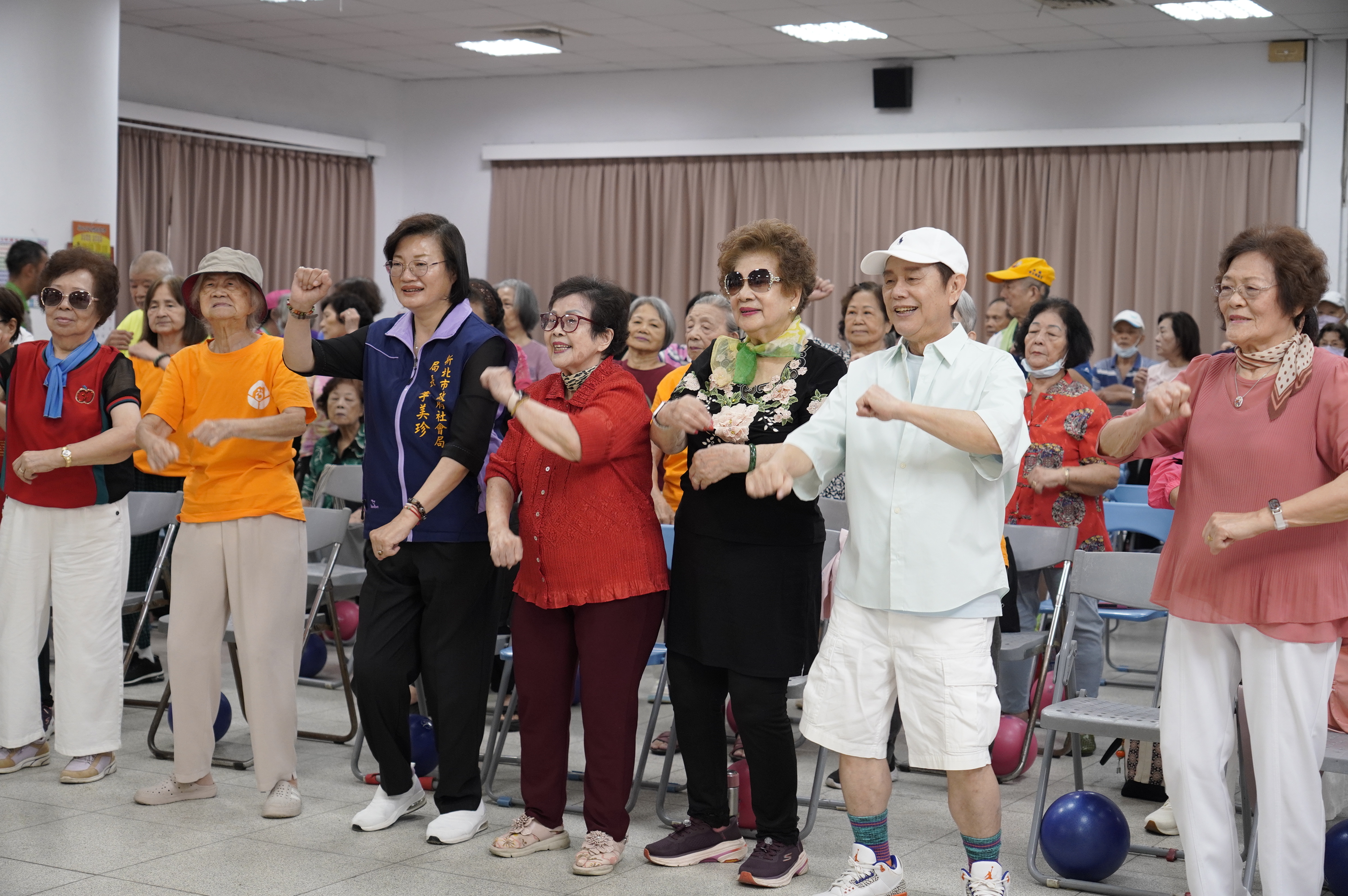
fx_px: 2132
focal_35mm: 57
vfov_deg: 23.7
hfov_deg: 35.1
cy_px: 448
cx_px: 674
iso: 640
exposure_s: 1/125
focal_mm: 38
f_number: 2.8
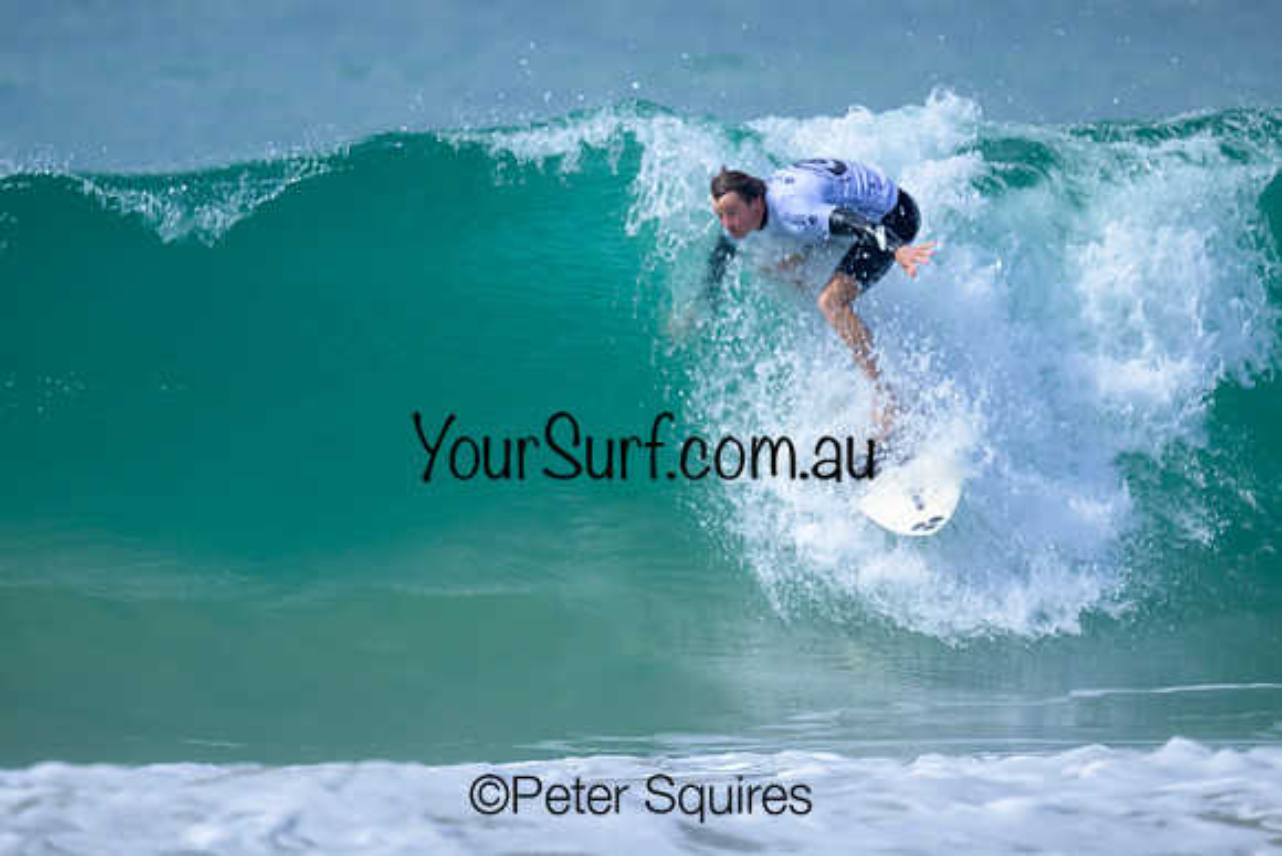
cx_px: 633
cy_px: 382
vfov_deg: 1.3
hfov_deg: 1.9
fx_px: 39174
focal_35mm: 1100
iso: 360
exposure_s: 1/2000
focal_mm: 800
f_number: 6.3
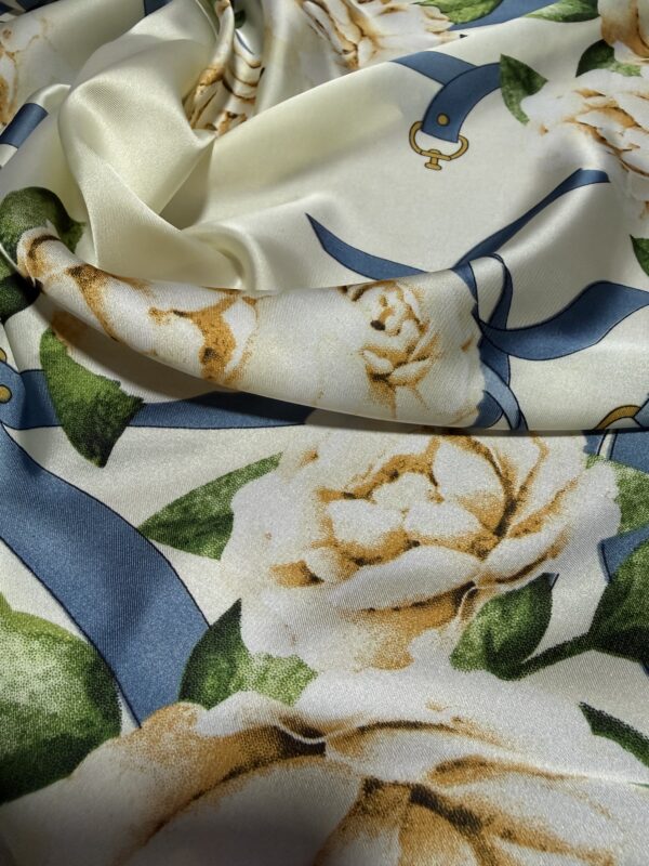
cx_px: 324
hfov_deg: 56.8
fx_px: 600
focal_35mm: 24
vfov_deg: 71.6
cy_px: 433
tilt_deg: -54.2
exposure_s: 1/100
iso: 320
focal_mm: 2.22
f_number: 2.2
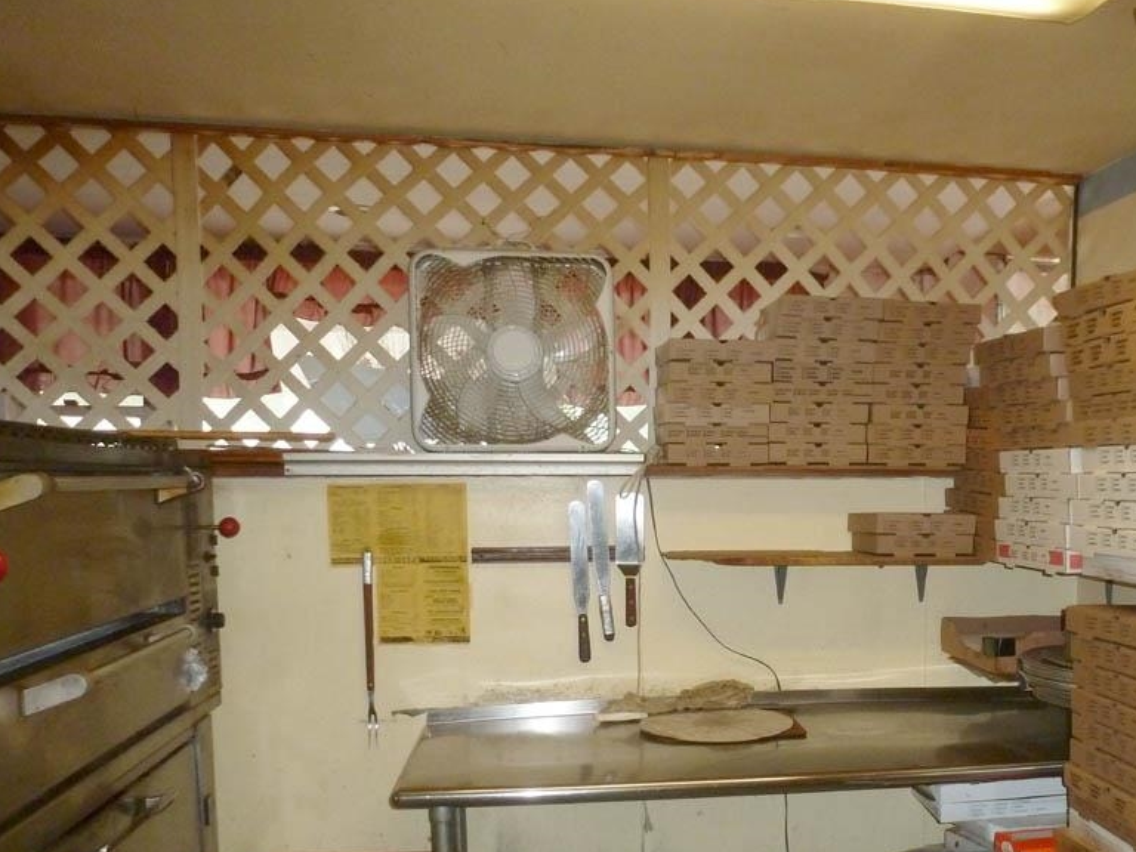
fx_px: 1181
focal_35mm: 36
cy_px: 632
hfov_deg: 50.1
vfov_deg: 38.7
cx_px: 790
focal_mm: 4.3
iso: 320
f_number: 3.3
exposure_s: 1/60
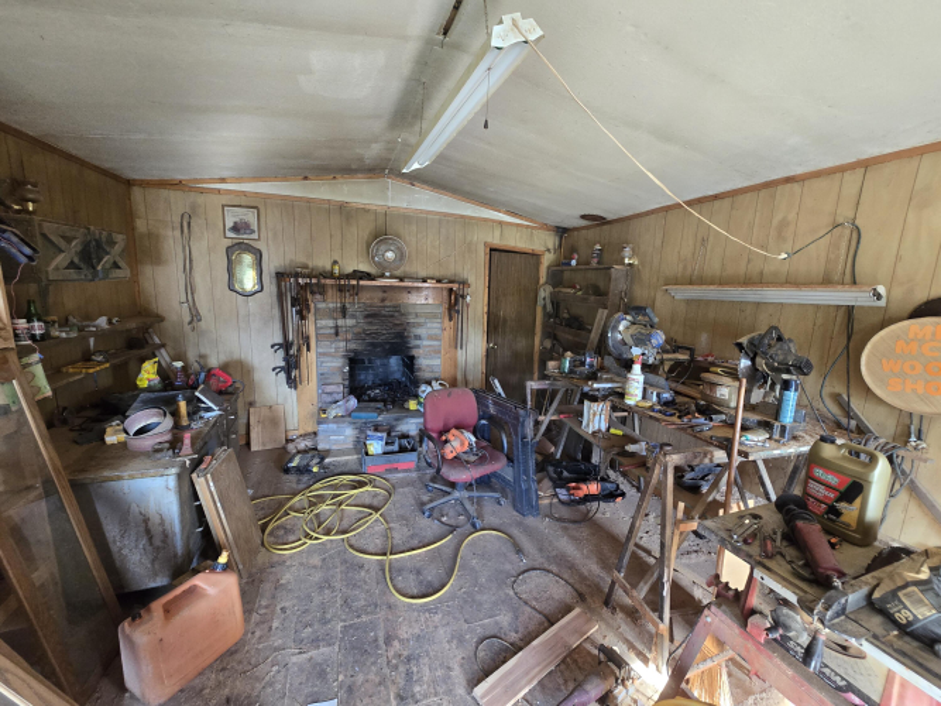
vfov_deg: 89.9
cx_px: 470
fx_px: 353
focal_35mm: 13
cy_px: 353
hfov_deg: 106.2
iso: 500
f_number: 2.2
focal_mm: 2.2
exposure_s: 1/60
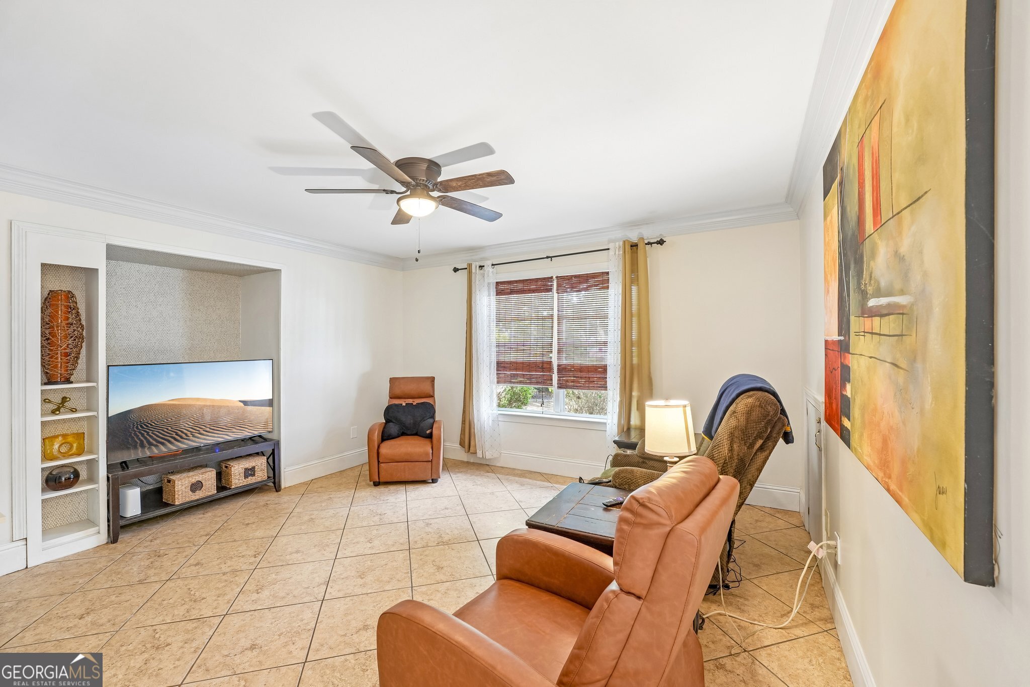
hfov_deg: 104.3
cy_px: 344
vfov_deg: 81.2
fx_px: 400
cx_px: 515
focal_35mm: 14
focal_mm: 14
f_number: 8
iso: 320
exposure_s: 1/2.5
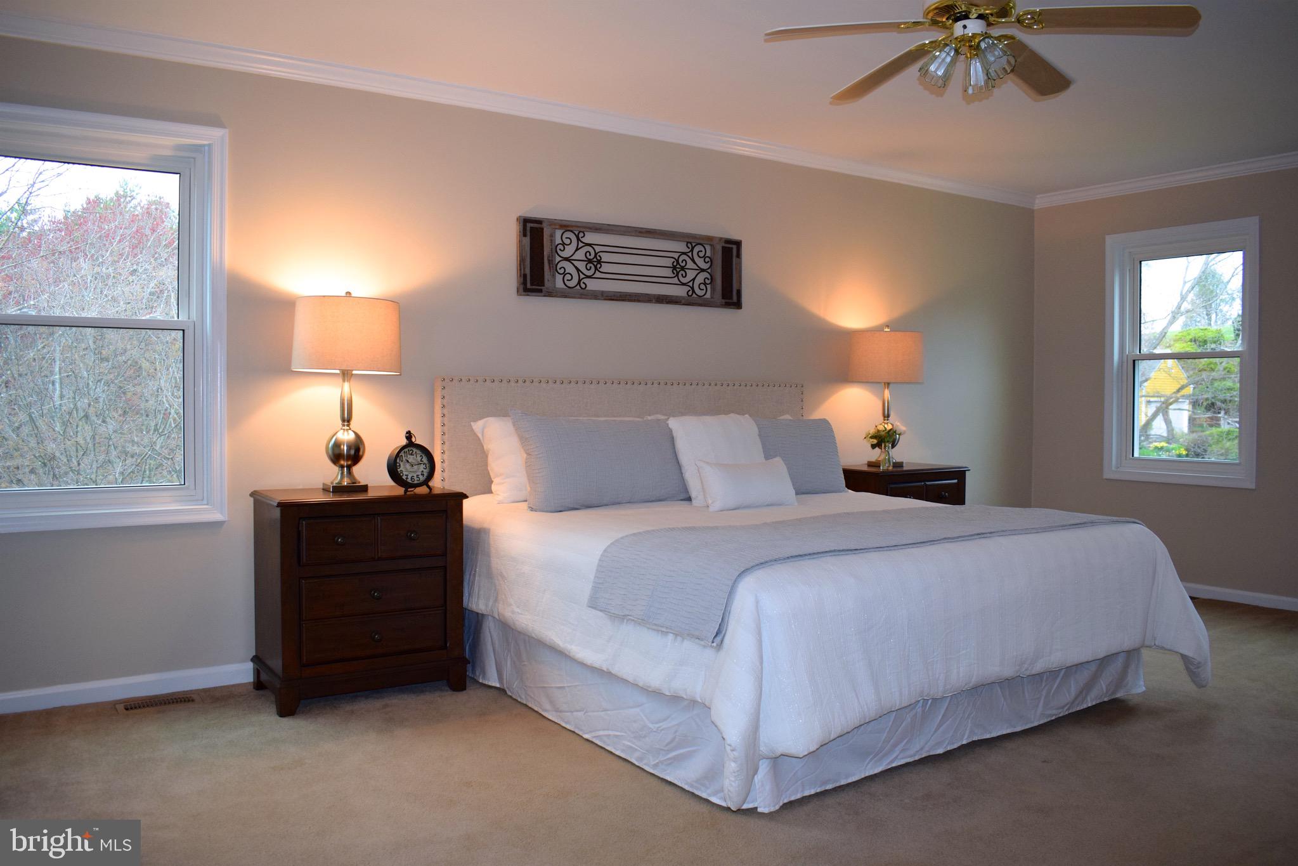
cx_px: 649
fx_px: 973
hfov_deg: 67.4
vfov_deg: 47.9
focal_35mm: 27
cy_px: 433
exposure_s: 1/80
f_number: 4.5
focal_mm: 18
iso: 800
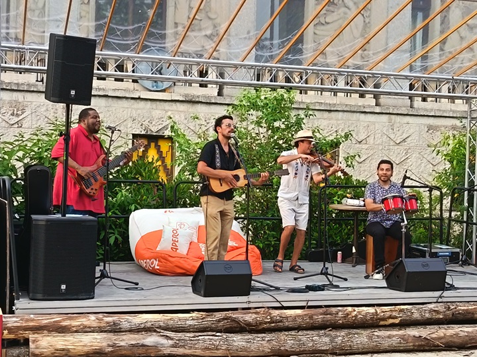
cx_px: 238
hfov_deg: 34.3
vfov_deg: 26.1
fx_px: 772
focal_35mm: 56
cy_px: 178
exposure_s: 1/100
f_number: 1.75
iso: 145
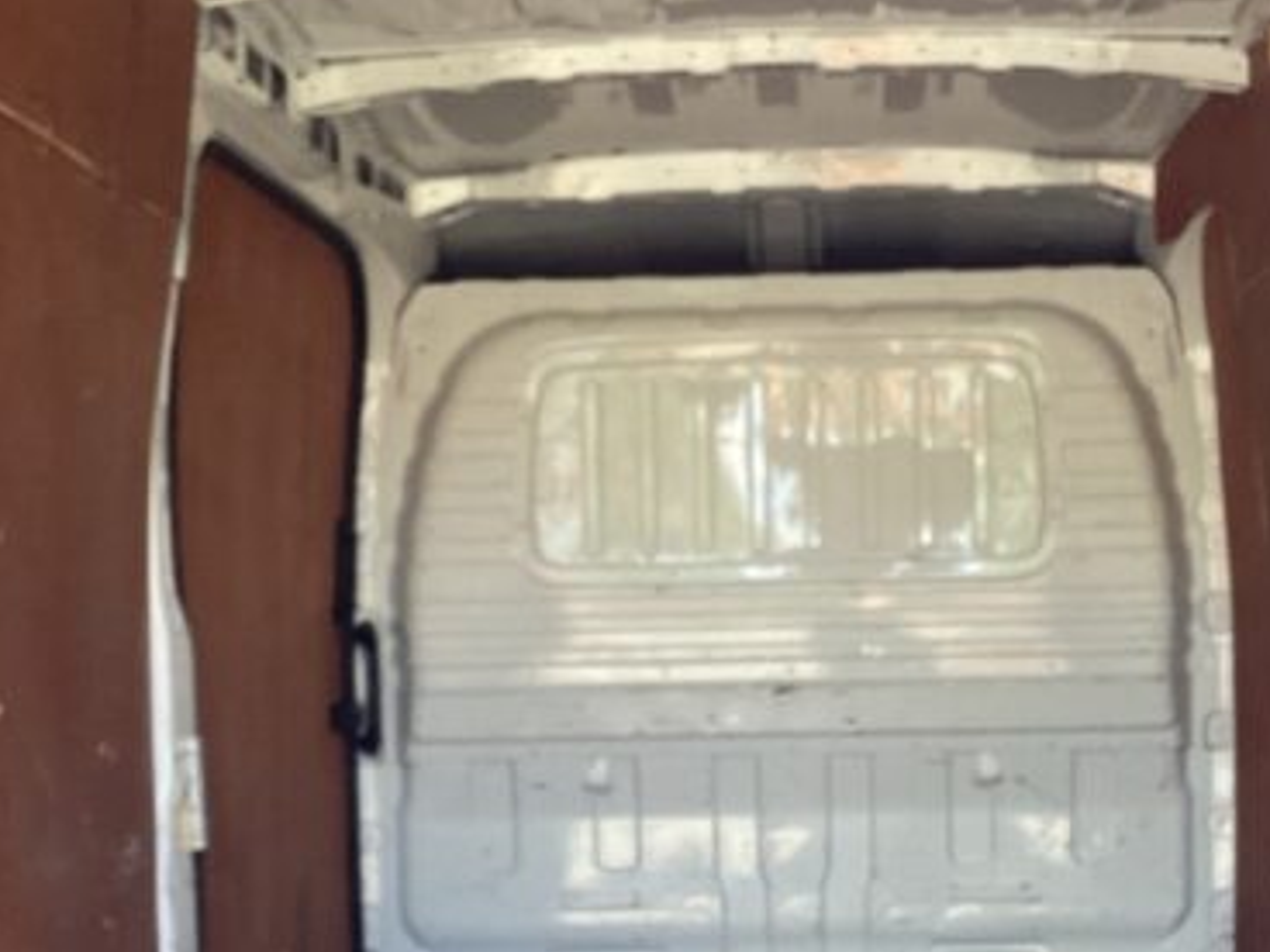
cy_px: 833
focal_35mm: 67
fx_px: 2458
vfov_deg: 21.5
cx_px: 787
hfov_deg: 28.9
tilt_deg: -8.0
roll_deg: +0.5
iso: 50
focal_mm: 3.3
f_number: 2.4
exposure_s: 1/120
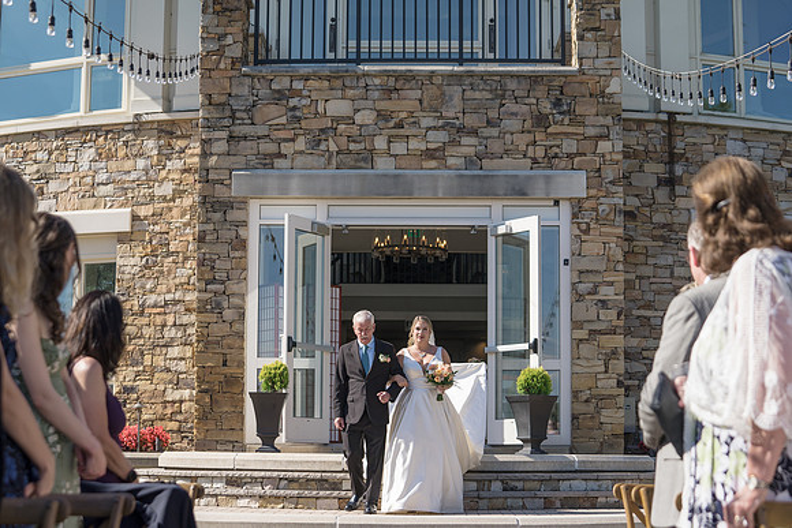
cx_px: 405
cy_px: 273
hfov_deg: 27.6
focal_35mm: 73
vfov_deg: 18.6
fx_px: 1611
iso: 100
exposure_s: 1/800
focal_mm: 70
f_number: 4
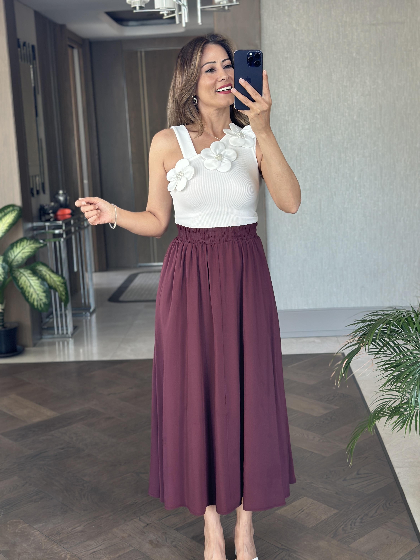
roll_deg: +2.9
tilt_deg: -19.6
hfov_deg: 30.3
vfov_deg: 39.7
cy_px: 280
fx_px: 777
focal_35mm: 48
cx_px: 210
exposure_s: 1/60
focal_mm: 6.86
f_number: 1.78
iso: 125
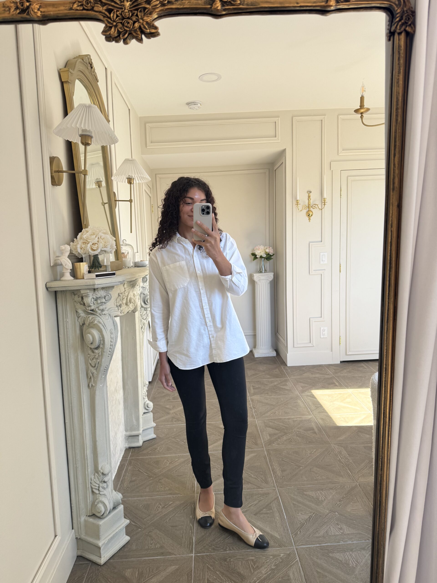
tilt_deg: -15.9
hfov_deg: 56.8
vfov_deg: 71.6
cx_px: 218
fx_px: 404
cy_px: 292
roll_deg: +2.9
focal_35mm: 24
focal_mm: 6.76
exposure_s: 1/121
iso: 100
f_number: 1.78
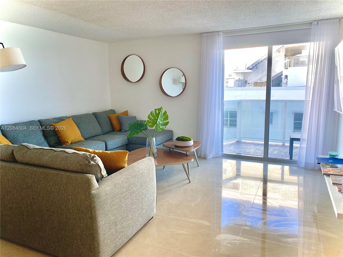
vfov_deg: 53.1
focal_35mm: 26
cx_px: 172
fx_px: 258
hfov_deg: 67.3
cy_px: 128
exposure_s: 1/120
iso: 80
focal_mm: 4.25
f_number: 1.8
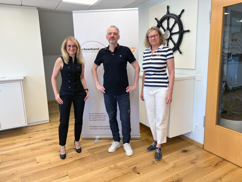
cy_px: 91
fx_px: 182
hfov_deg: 67.3
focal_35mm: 26
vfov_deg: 53.1
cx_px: 121
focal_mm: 5.7
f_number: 1.5
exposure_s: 1/119
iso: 32
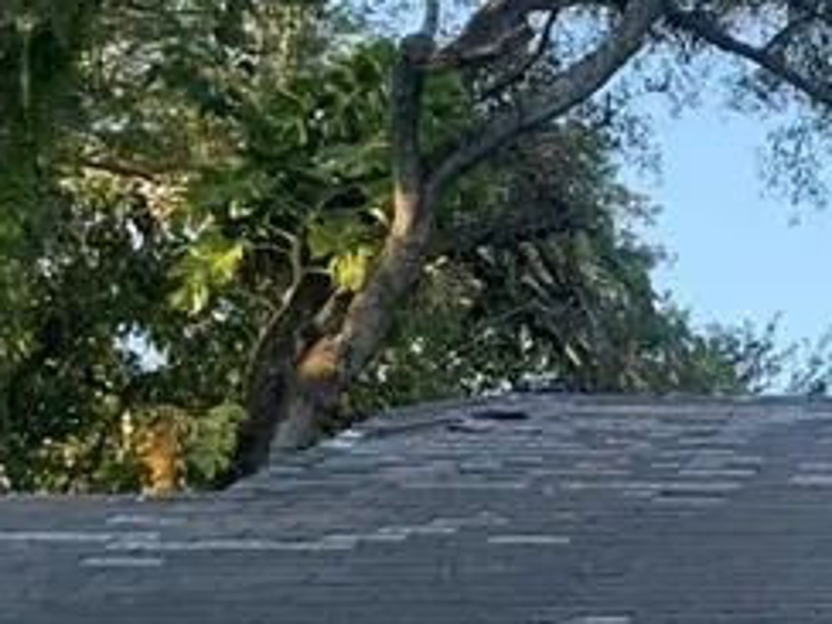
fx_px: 2620
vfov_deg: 12.5
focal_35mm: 109
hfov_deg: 16.5
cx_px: 1224
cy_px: 1074
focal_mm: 4.25
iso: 25
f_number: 1.8
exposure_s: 1/127
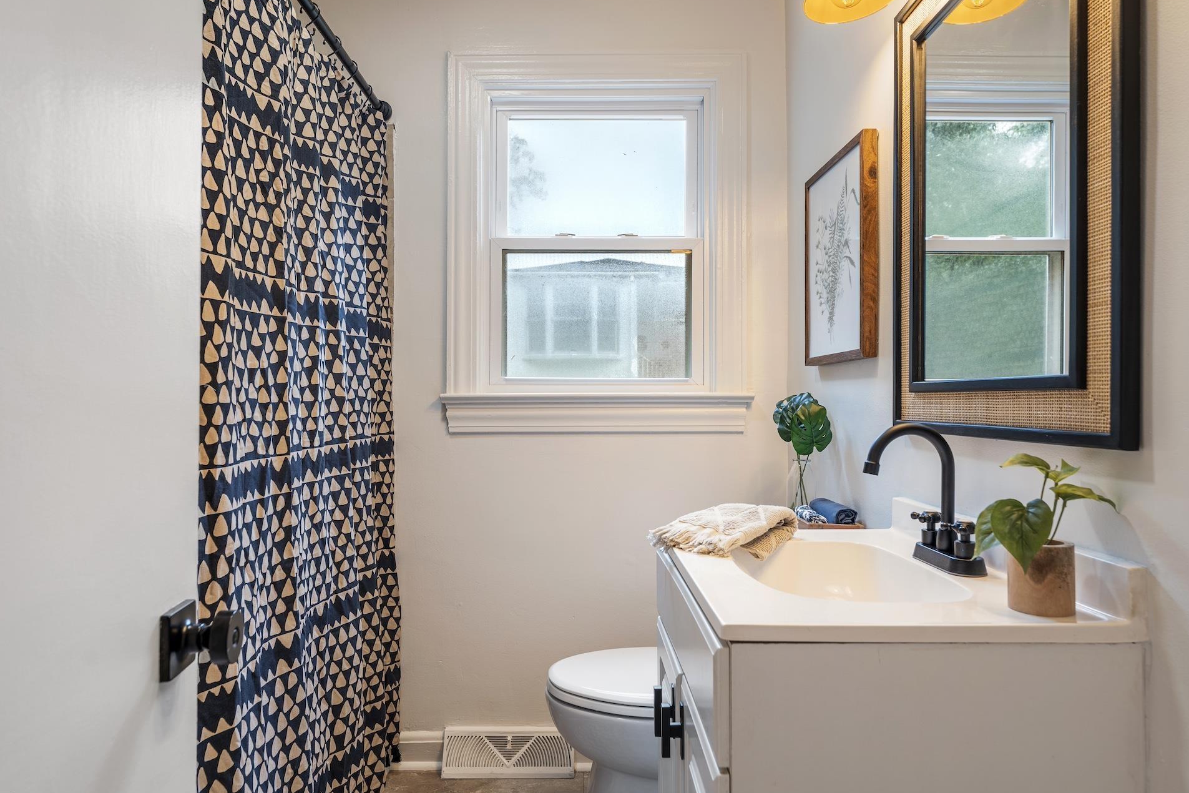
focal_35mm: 21
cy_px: 397
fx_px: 704
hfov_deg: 80.3
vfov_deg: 58.8
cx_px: 579
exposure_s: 1/5
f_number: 6.3
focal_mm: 20.3
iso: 400
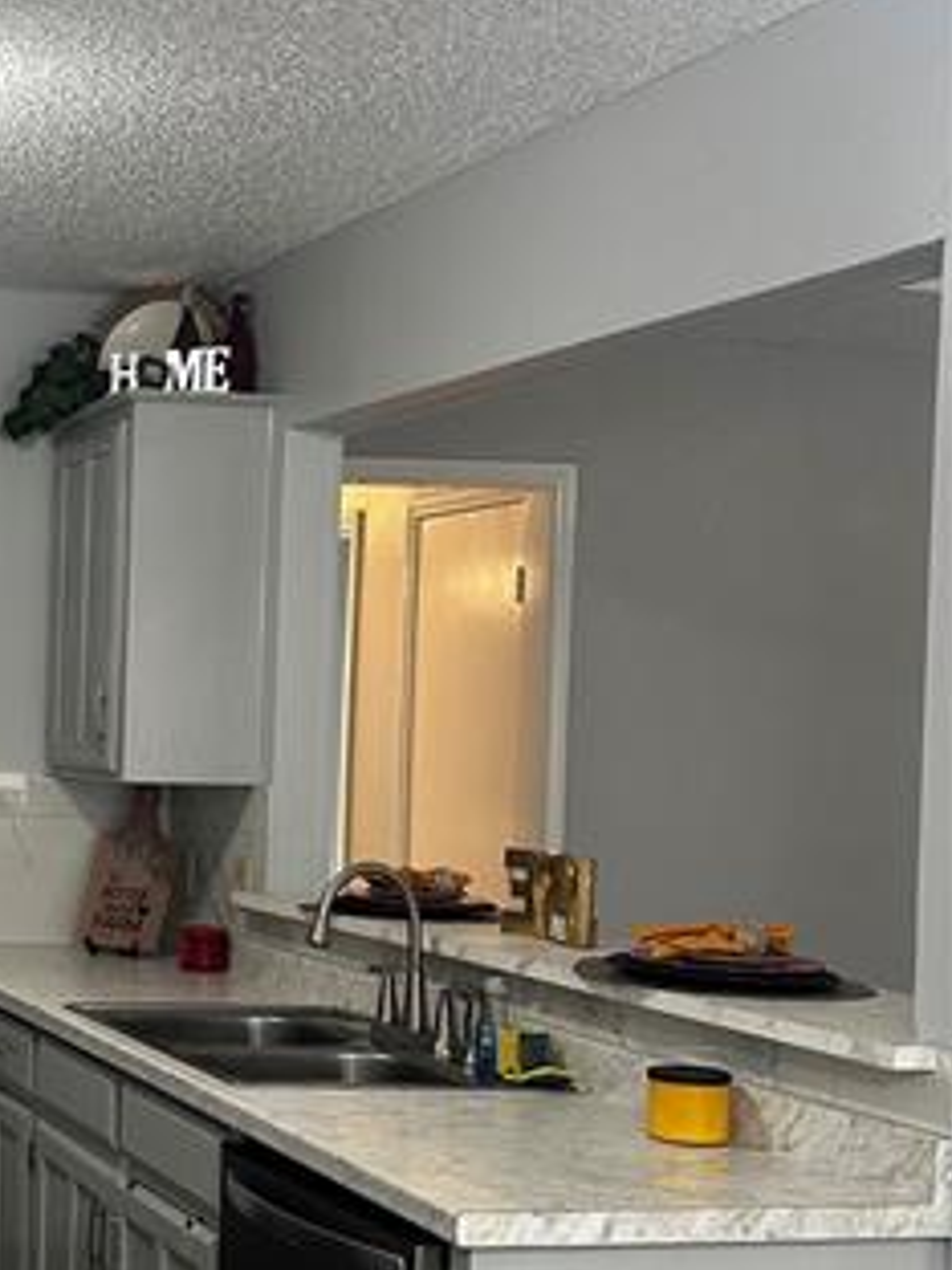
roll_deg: -2.7
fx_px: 2163
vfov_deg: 32.6
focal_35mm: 59
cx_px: -216
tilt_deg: -0.8
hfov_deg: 22.7
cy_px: 729
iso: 160
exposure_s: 1/60
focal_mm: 6.86
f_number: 1.78
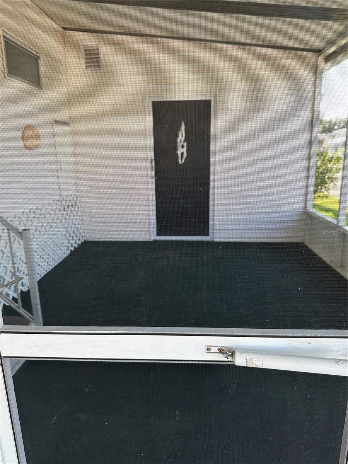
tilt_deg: -14.0
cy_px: 232
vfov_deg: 71.6
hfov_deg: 56.8
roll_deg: +1.6
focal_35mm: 24
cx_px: 174
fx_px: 322
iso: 64
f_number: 1.78
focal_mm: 6.86
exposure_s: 1/235
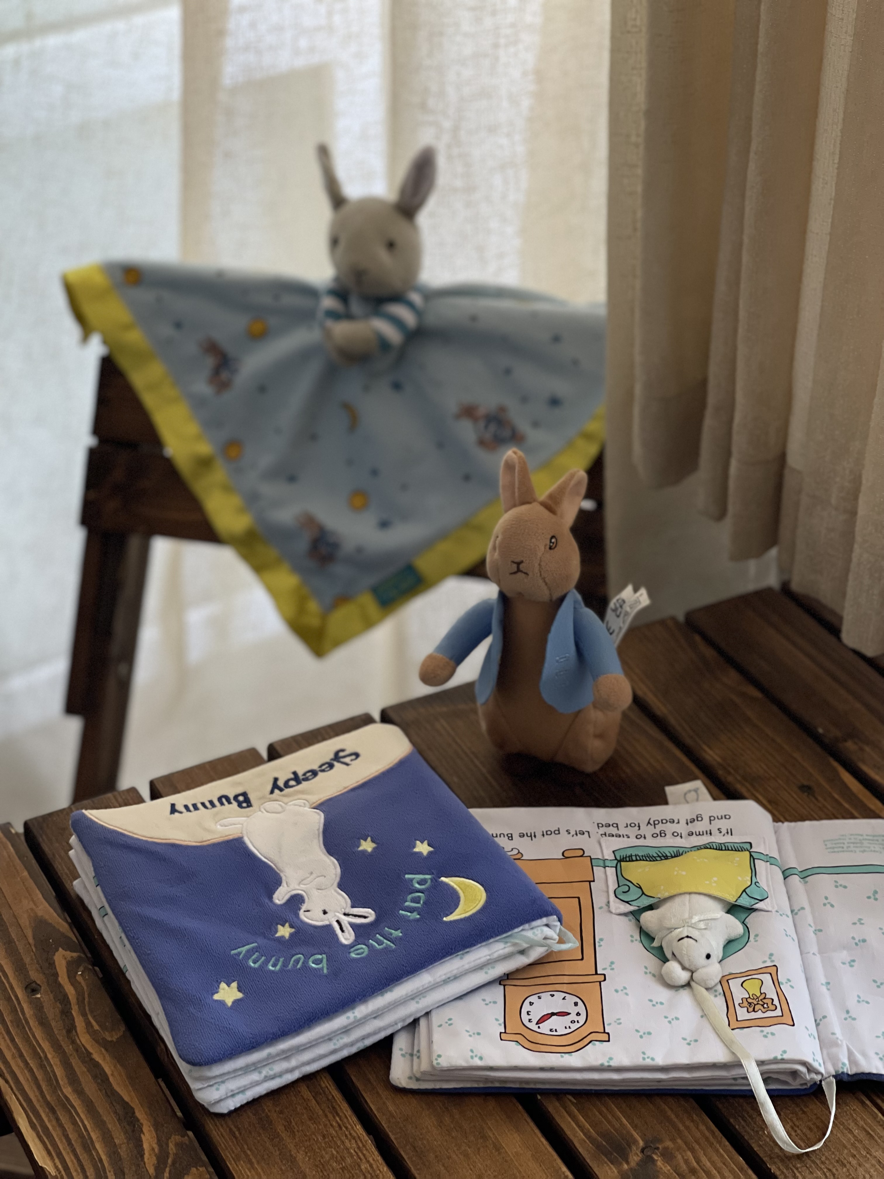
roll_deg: +0.9
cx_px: 442
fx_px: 2179
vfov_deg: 30.3
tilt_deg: -33.6
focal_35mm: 64
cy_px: 590
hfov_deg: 22.9
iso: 250
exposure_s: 1/86
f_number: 2.2
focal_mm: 7.5
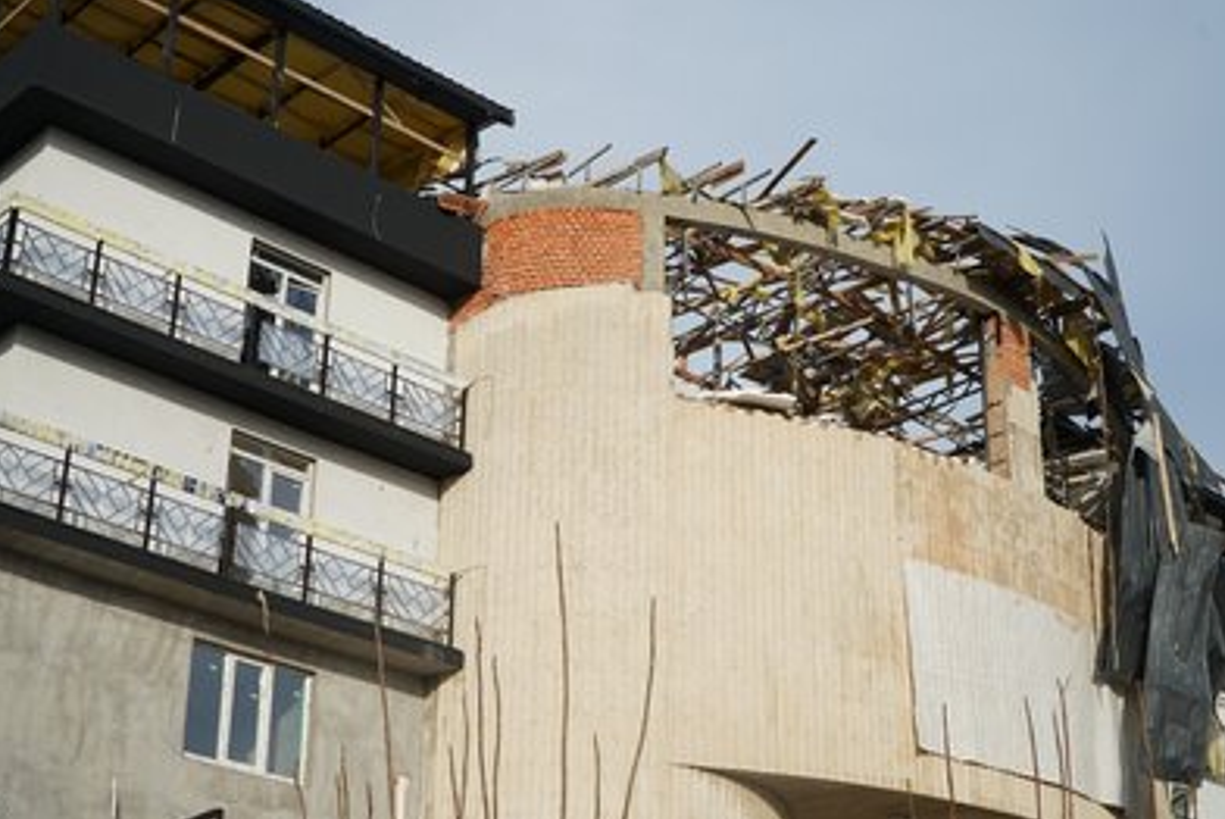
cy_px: 408
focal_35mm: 52
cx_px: 612
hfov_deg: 38.2
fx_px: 1771
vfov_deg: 26.0
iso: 500
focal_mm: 34
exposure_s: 1/1250
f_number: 9
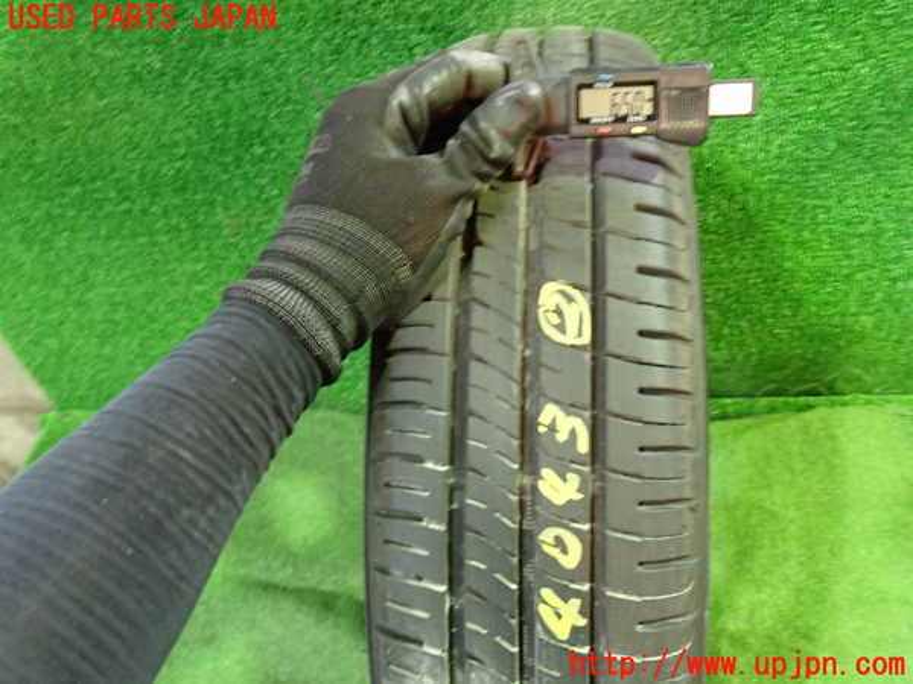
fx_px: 791
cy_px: 342
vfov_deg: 46.8
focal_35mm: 30
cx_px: 456
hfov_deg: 60.0
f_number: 3.2
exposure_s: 1/13
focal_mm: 5.4
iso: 800
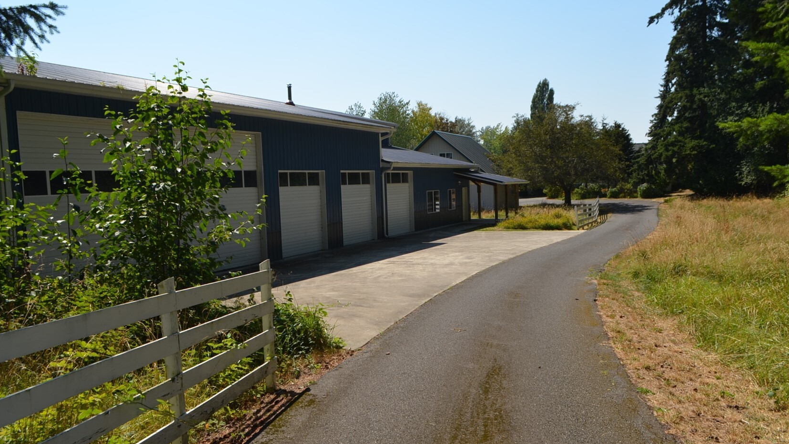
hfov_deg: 66.1
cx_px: 402
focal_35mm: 29
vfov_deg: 40.2
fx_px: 607
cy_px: 227
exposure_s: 1/200
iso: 100
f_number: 9.5
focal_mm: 18
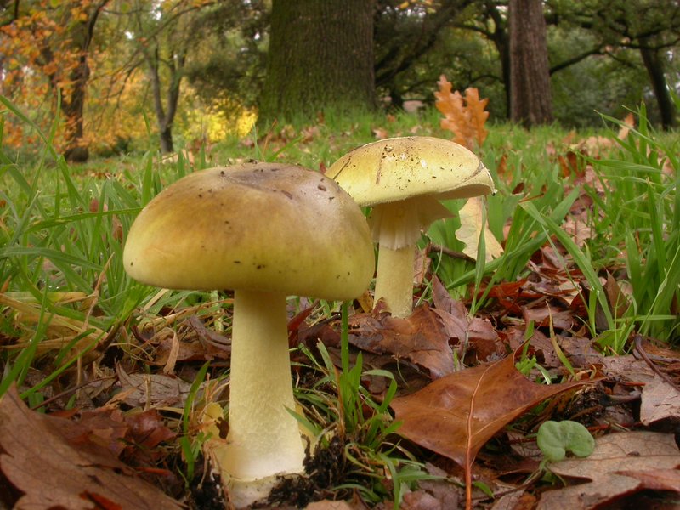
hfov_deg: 43.9
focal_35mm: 43
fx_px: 845
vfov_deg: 33.6
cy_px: 255
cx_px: 340
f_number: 7.8
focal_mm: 8.9
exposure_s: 1/4.6
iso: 100
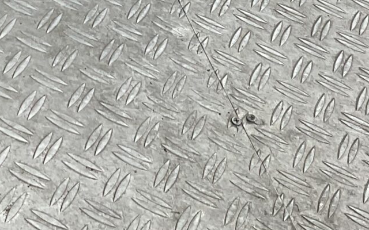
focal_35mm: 123
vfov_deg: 10.2
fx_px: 1237
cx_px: 178
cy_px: -150
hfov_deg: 17.0
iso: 16
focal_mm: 3
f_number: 1.8
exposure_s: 1/129
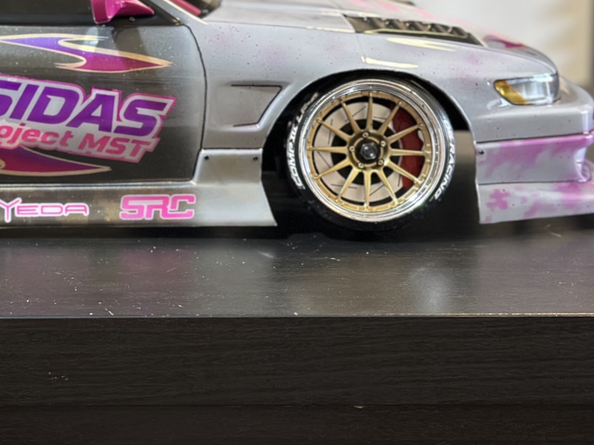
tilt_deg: -8.8
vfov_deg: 14.2
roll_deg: +0.5
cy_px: 100
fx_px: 1784
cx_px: -13
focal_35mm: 104
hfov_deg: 18.4
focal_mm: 6.86
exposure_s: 1/50
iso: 125
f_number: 1.78
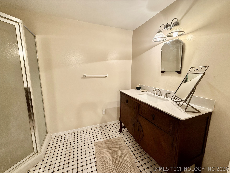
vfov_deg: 85.7
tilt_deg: -8.6
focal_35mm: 14
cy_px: 86
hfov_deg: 102.1
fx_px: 93
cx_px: 115
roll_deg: -0.9
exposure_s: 1/60
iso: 160
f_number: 2.2
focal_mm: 2.22
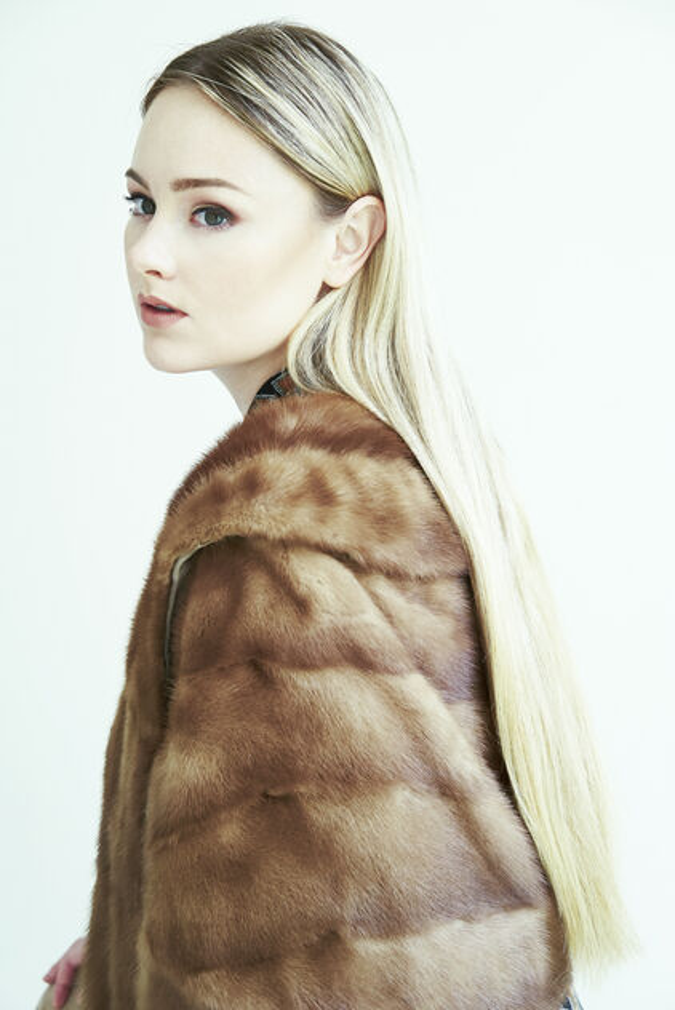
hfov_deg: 24.6
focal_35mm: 55
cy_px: 505
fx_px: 1545
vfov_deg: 36.2
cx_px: 338
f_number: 6.3
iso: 1600
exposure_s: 1/200
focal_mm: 55
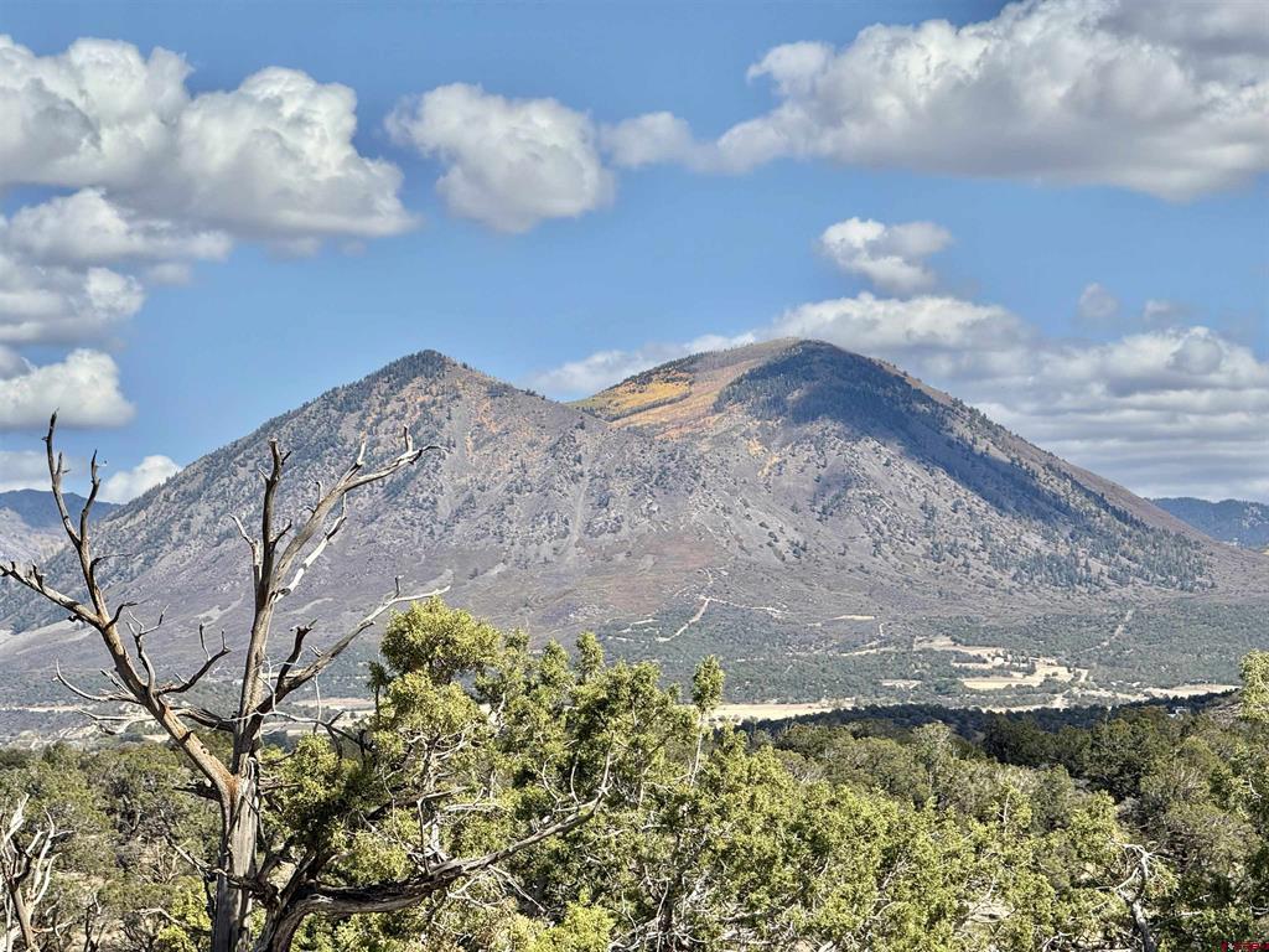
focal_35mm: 120
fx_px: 4399
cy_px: 476
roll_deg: +0.3
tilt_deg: +3.5
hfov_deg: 16.4
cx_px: 634
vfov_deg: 12.3
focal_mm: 15.66
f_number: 2.8
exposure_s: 1/2439
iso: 50
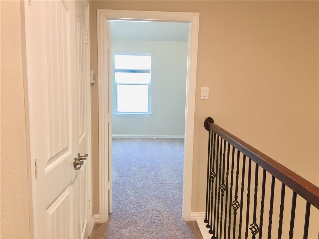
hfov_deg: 61.7
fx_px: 267
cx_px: 160
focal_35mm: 29
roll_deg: -2.2
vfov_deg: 48.2
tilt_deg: -8.1
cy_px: 120
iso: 100
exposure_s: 1/30
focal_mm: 4.15
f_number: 2.2
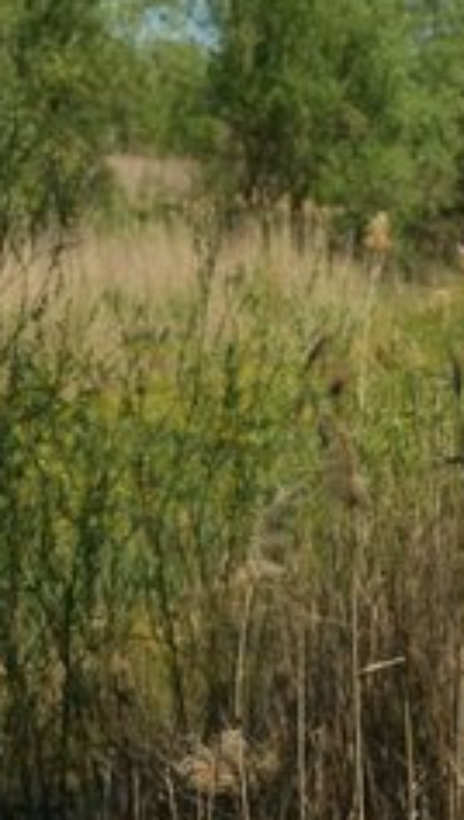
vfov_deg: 25.6
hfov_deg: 14.6
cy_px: 396
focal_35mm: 83
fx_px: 1808
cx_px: 211
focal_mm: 47
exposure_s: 1/400
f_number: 2.8
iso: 100
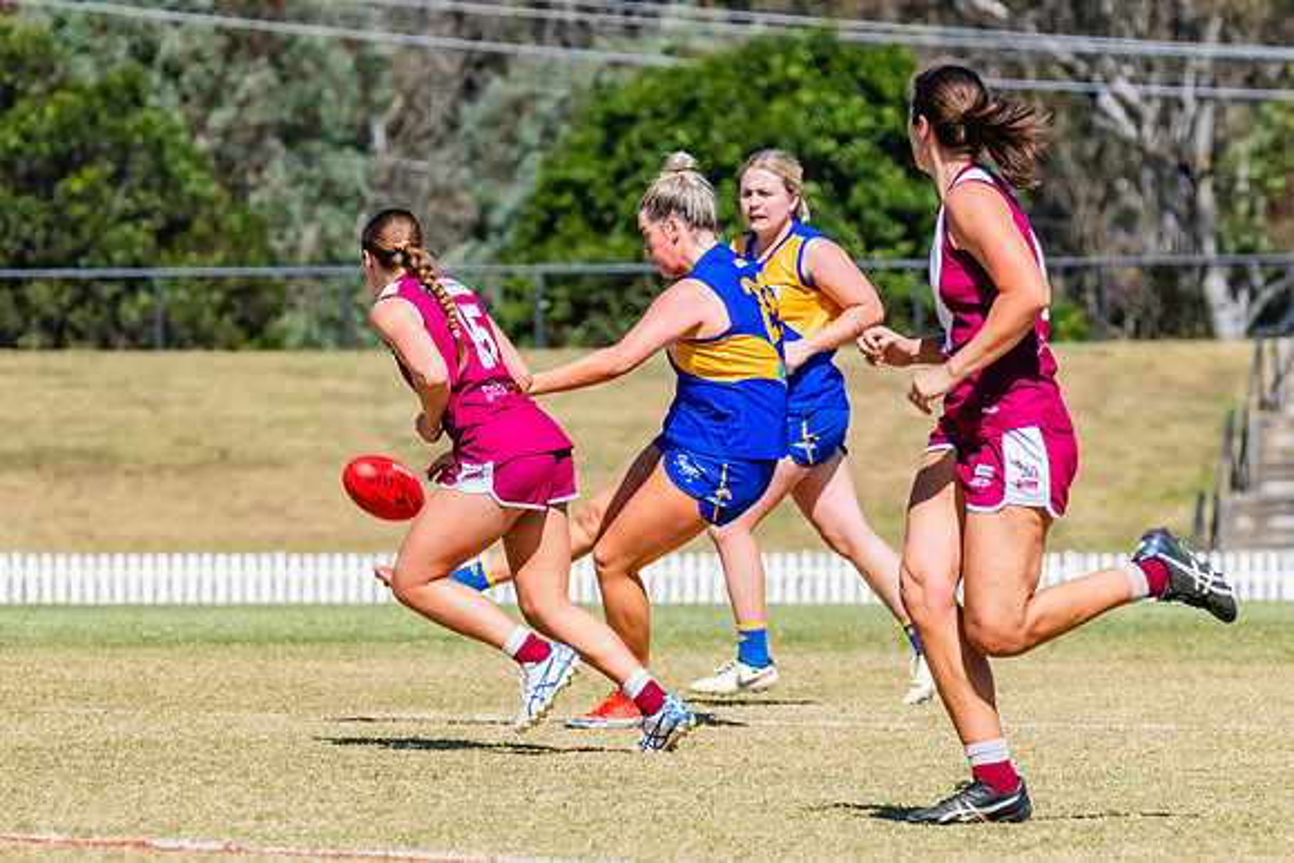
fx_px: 16950
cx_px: 466
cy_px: 378
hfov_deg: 4.4
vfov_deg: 2.9
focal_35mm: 471
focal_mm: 310
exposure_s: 1/1600
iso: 800
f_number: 10
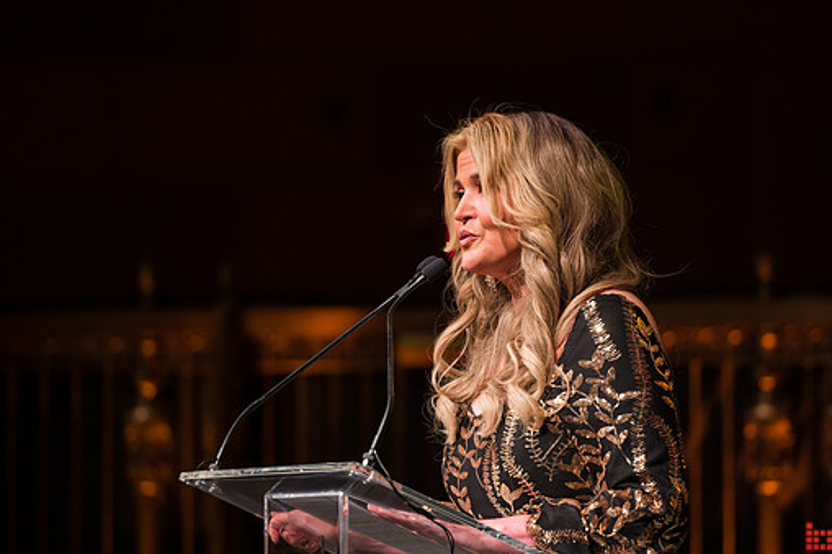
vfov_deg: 6.0
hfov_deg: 9.0
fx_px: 5267
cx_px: 448
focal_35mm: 228
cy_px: 293
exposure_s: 1/200
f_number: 4
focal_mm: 200
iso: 2000
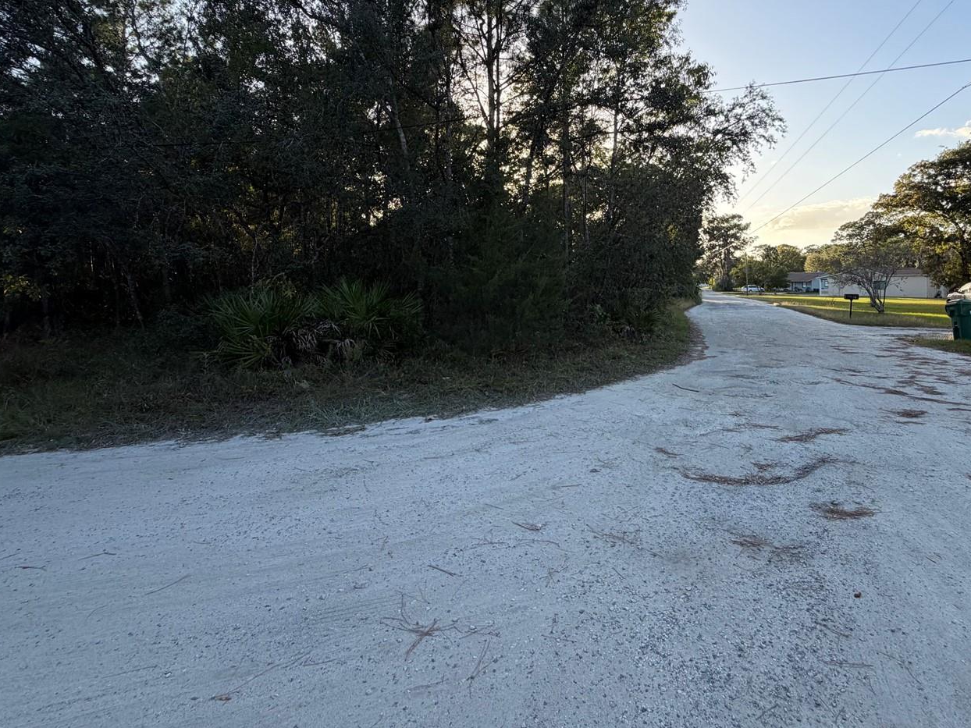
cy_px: 280
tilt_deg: +0.5
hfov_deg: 87.4
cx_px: 540
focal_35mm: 18
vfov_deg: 70.6
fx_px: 505
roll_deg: +0.4
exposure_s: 1/472
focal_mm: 2.22
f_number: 2.2
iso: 64
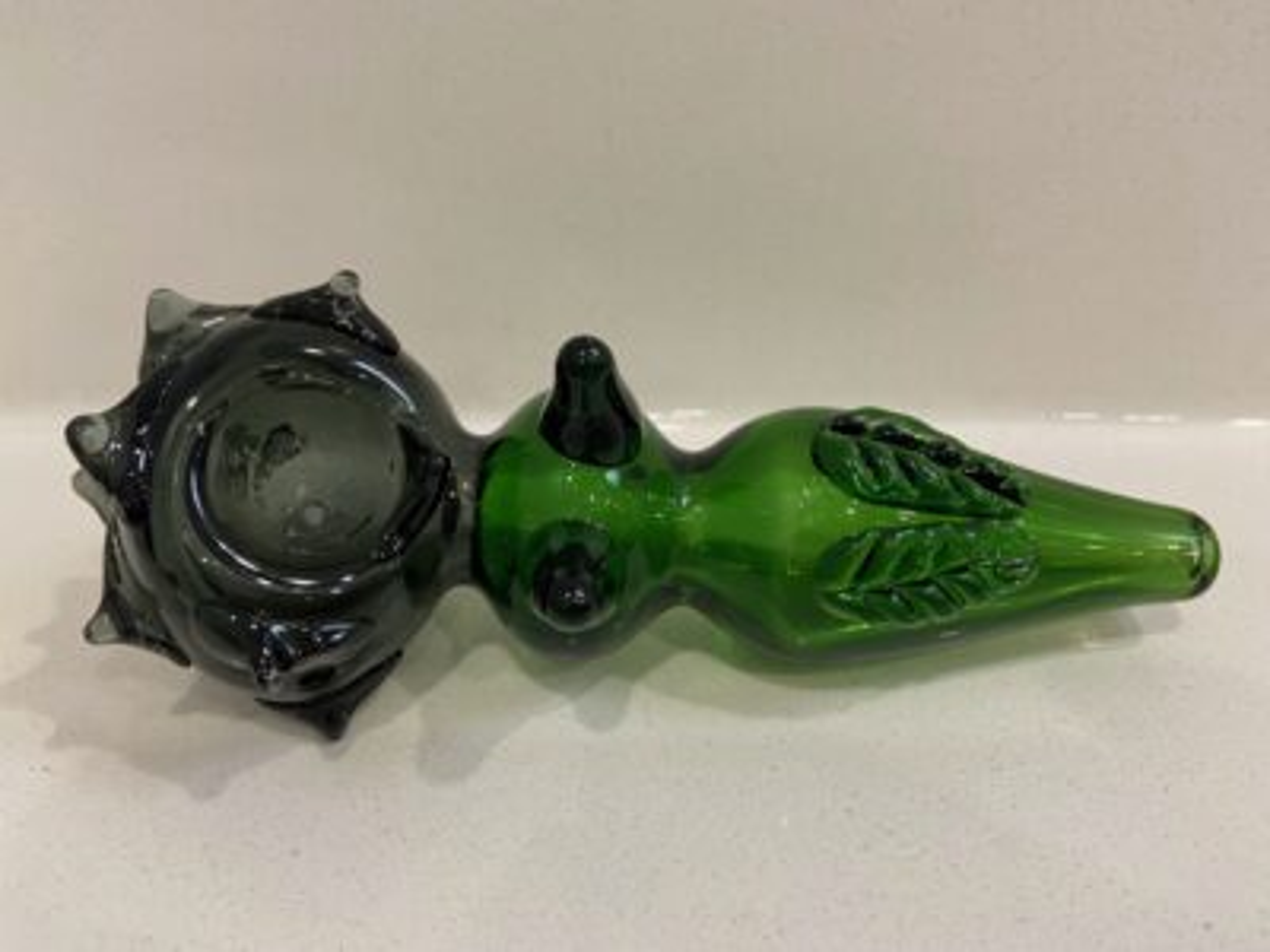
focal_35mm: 26
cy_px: 476
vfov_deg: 53.1
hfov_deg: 67.3
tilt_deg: -30.8
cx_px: 635
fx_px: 954
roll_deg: +1.2
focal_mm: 4.25
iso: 125
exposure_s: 1/60
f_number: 1.8
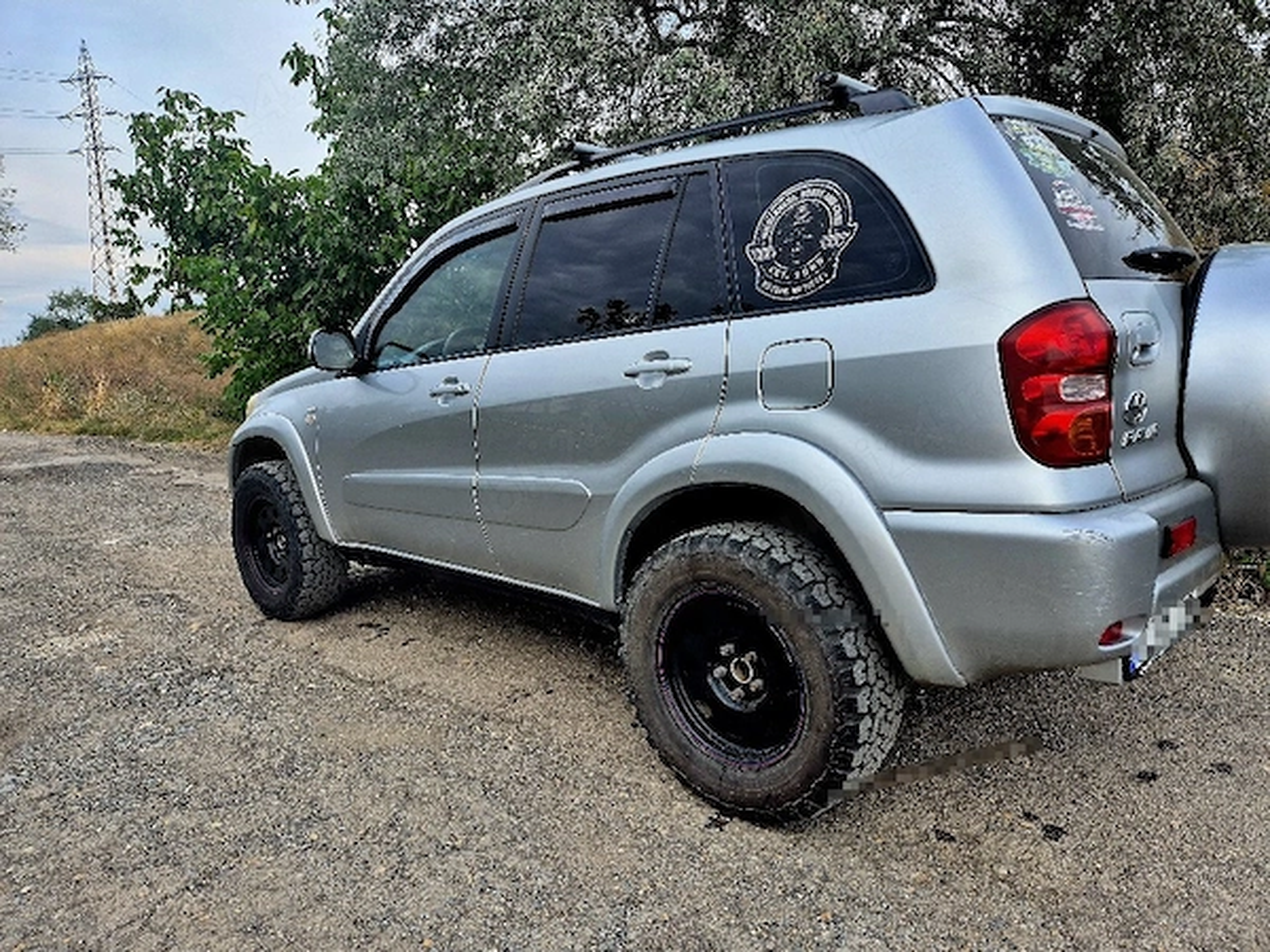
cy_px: 476
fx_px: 844
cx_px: 635
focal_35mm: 23
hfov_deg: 73.9
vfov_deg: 58.9
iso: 25
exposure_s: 1/455
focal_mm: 5.4
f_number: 1.8
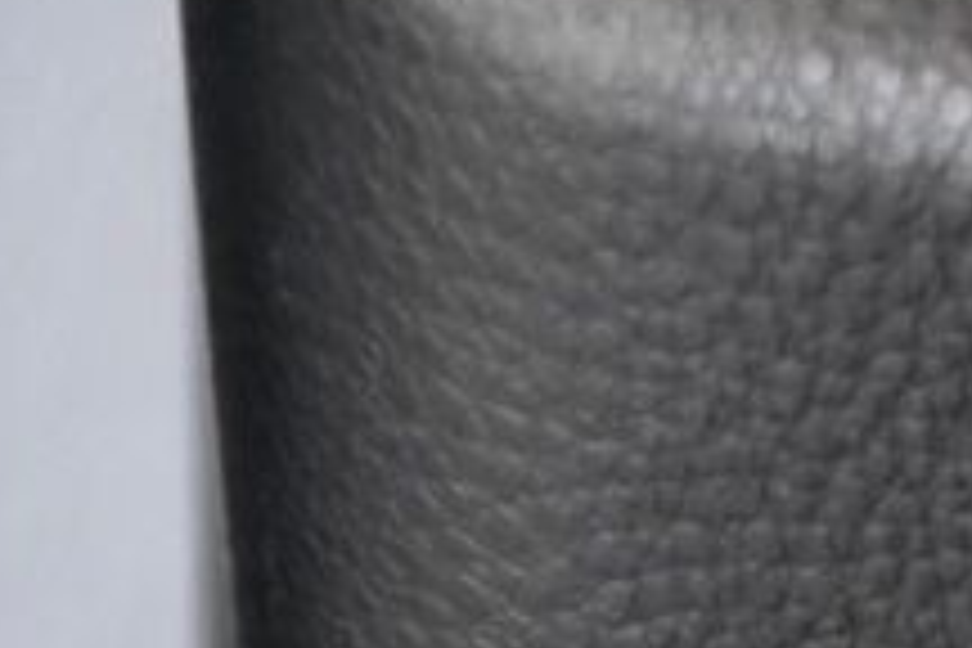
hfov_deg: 3.8
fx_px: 14309
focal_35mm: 530
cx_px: 2196
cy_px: 1469
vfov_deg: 2.6
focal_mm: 75
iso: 2500
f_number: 5
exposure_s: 1/200
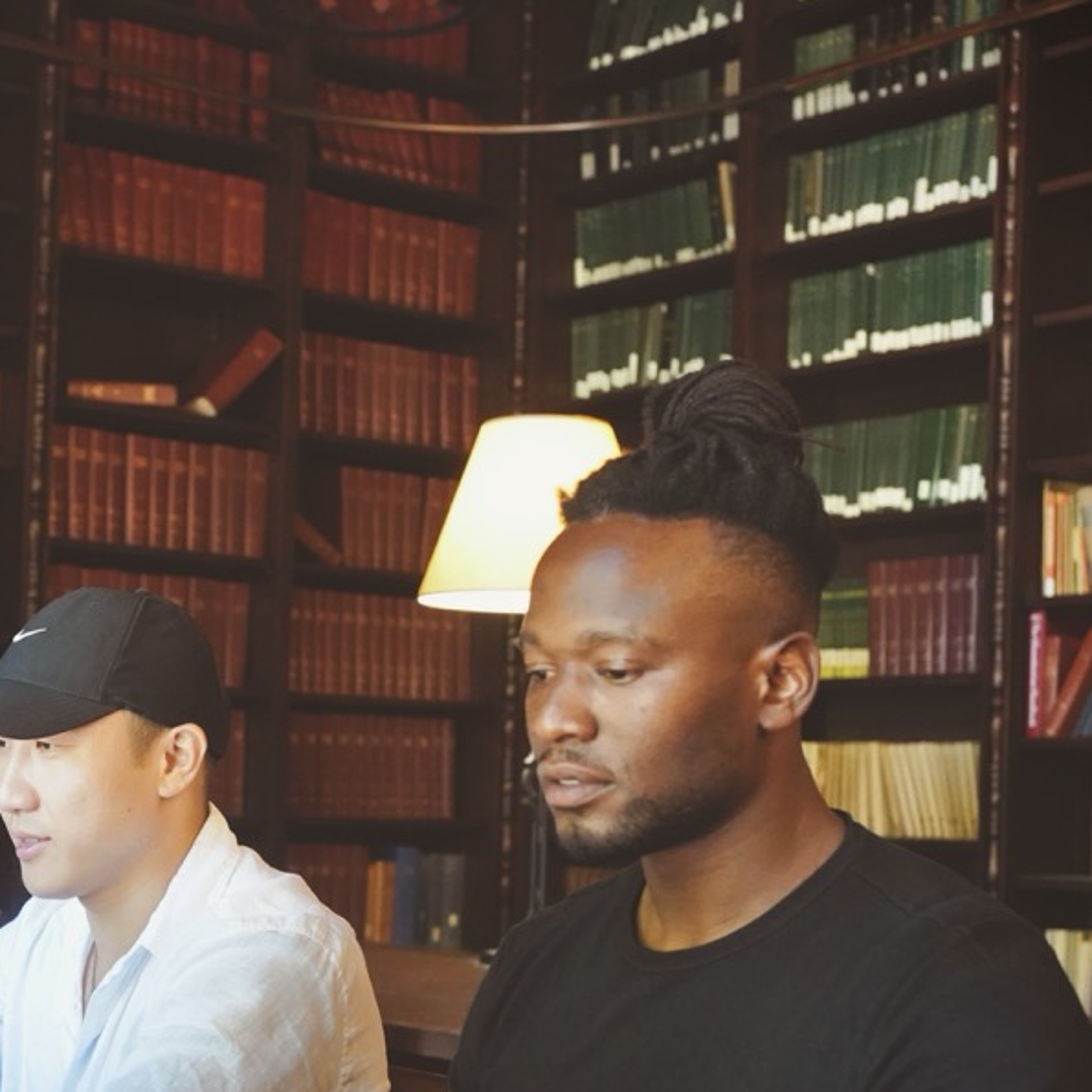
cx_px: 220
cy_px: 737
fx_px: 2284
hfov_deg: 26.4
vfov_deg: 26.7
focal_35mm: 64
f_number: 4
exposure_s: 1/125
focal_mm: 35
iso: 8000
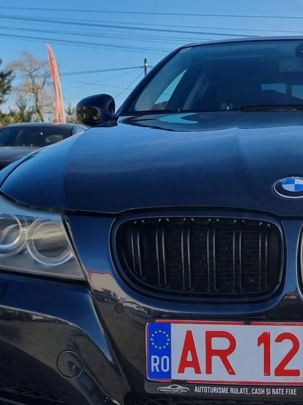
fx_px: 689
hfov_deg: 23.8
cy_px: 193
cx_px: 296
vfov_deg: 32.7
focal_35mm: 59
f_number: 1.8
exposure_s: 1/458
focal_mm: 6.7
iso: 50
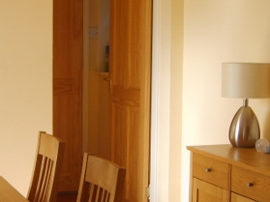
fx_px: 702
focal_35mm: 90
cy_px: 123
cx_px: 67
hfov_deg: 21.6
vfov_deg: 16.4
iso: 50
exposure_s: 1/90
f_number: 2.8
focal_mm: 7.4
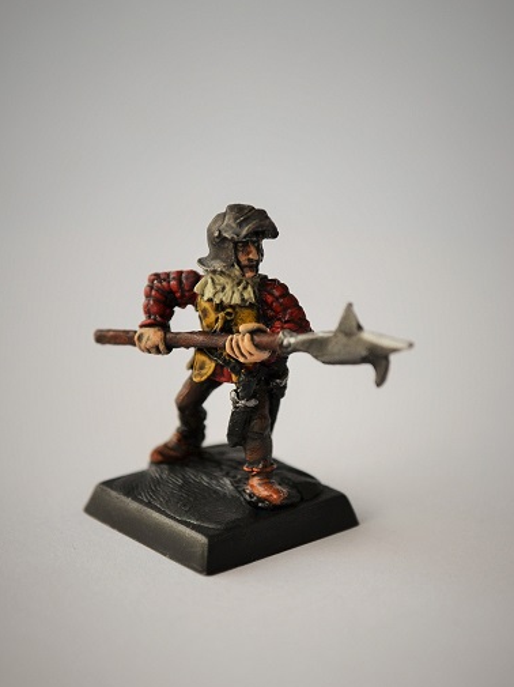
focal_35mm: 91
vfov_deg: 21.7
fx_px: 1795
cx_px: 256
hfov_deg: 16.3
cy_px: 367
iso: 220
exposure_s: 1/125
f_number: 5.6
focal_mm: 55
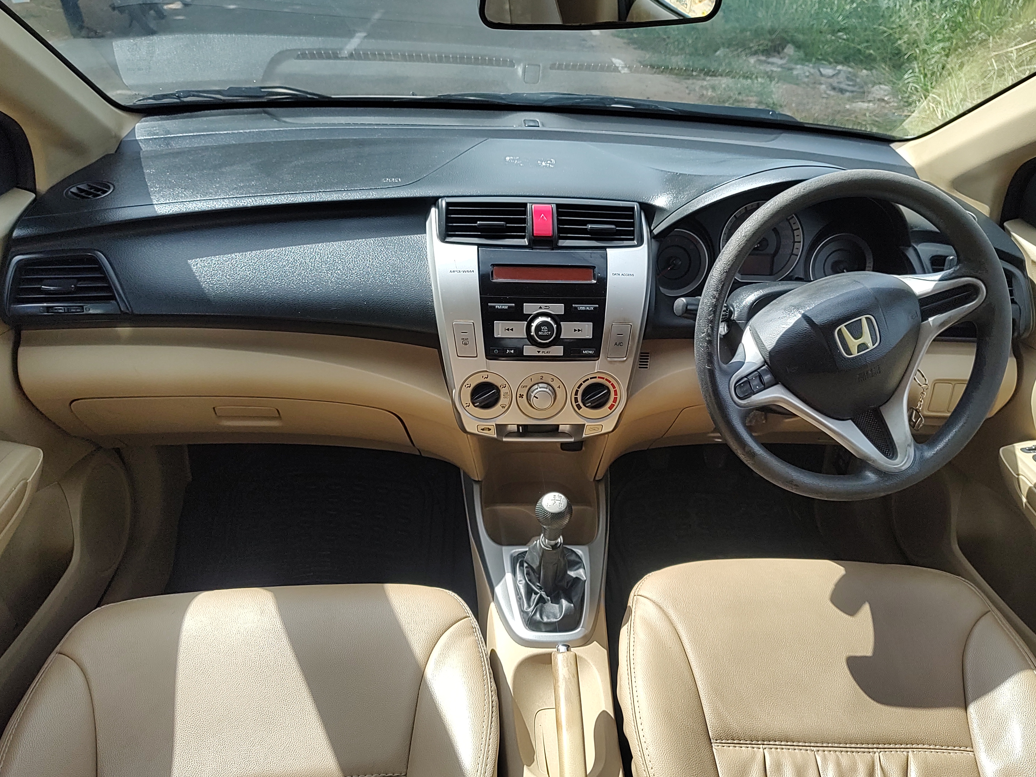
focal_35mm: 26
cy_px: 418
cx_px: 548
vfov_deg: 53.0
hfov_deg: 67.2
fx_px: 778
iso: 100
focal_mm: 5.56
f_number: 1.8
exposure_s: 1/787
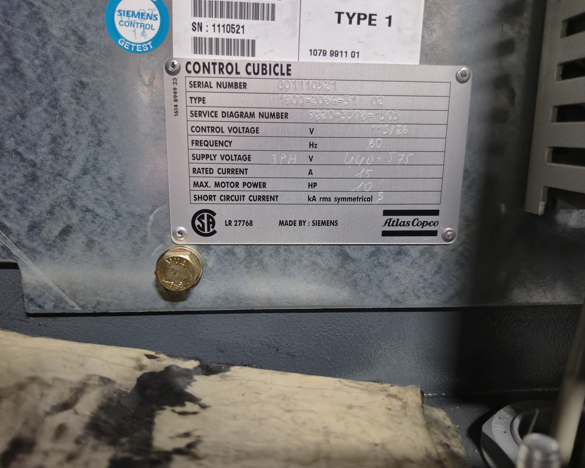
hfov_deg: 70.3
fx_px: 416
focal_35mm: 24
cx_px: 294
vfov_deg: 58.8
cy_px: 234
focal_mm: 5.4
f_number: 1.8
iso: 500
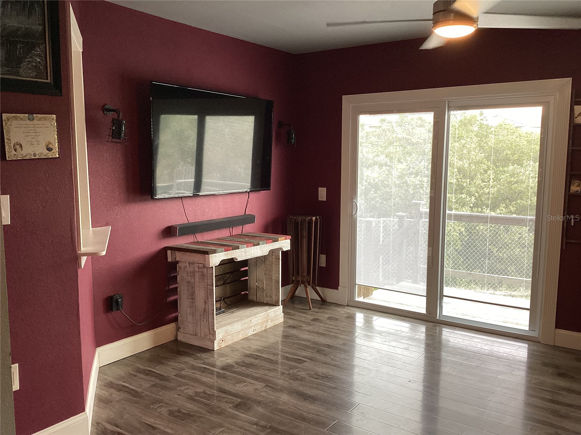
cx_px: 290
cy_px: 218
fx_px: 520
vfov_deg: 45.4
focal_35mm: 31
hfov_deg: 58.4
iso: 64
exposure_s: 1/60
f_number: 2.4
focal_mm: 3.3
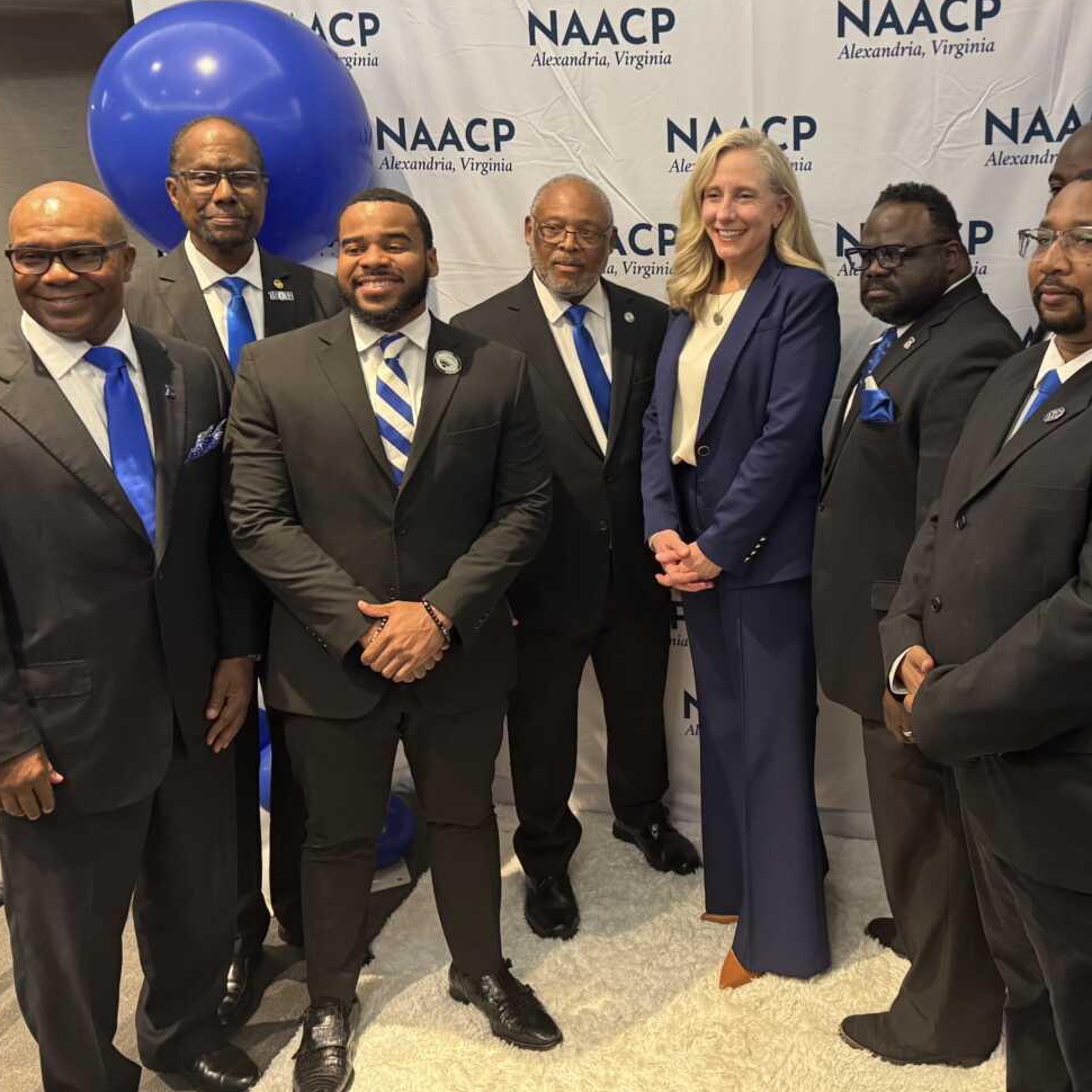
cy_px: 447
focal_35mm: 35
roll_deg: +1.0
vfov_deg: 47.0
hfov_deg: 46.5
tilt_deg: -13.0
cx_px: 724
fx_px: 1249
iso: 400
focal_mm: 6.76
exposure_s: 1/60
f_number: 1.78
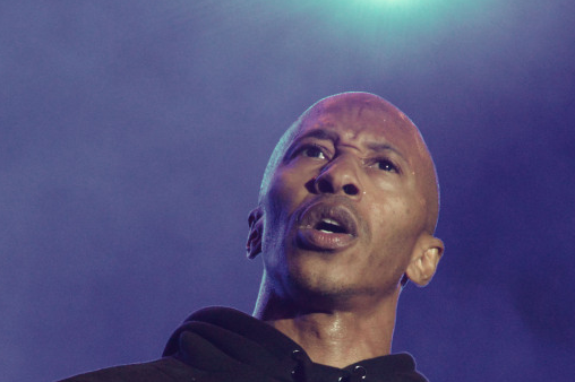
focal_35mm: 372
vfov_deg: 3.7
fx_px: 5941
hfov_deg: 5.5
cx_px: 266
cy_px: 427
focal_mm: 105
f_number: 5.6
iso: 2800
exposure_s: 1/125
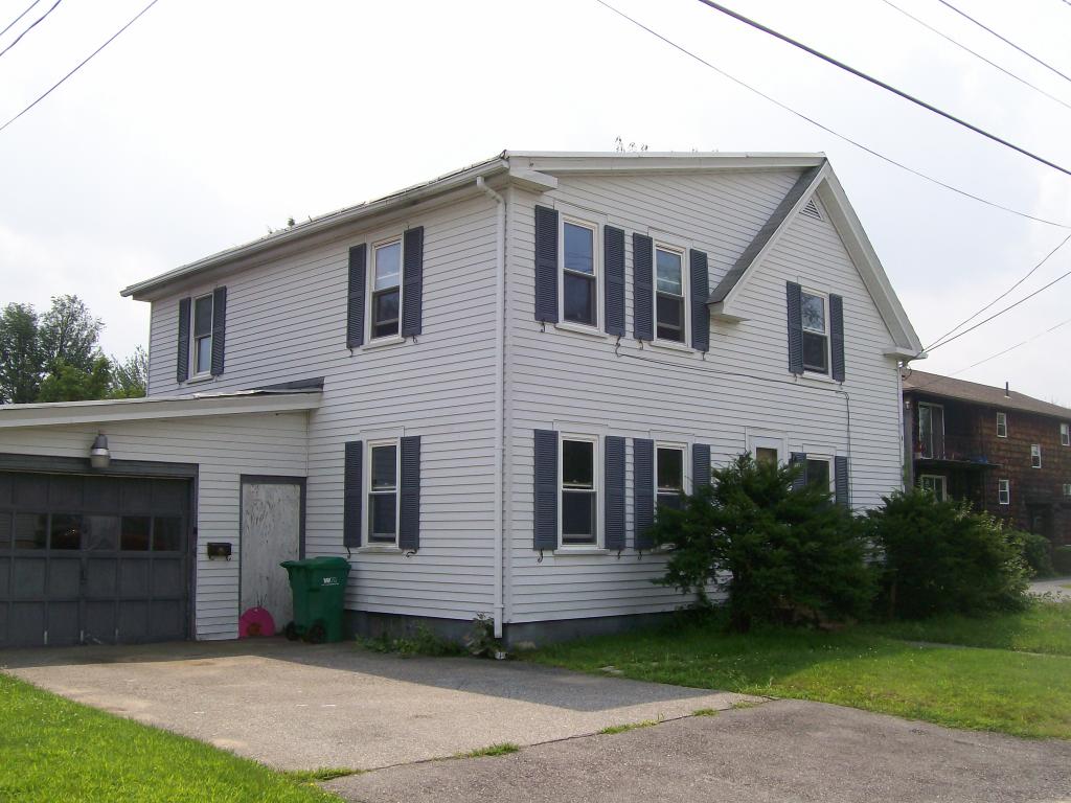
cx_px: 536
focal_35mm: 36
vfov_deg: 39.7
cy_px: 402
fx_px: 1114
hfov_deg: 51.4
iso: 80
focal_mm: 6
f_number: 4.8
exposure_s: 1/642
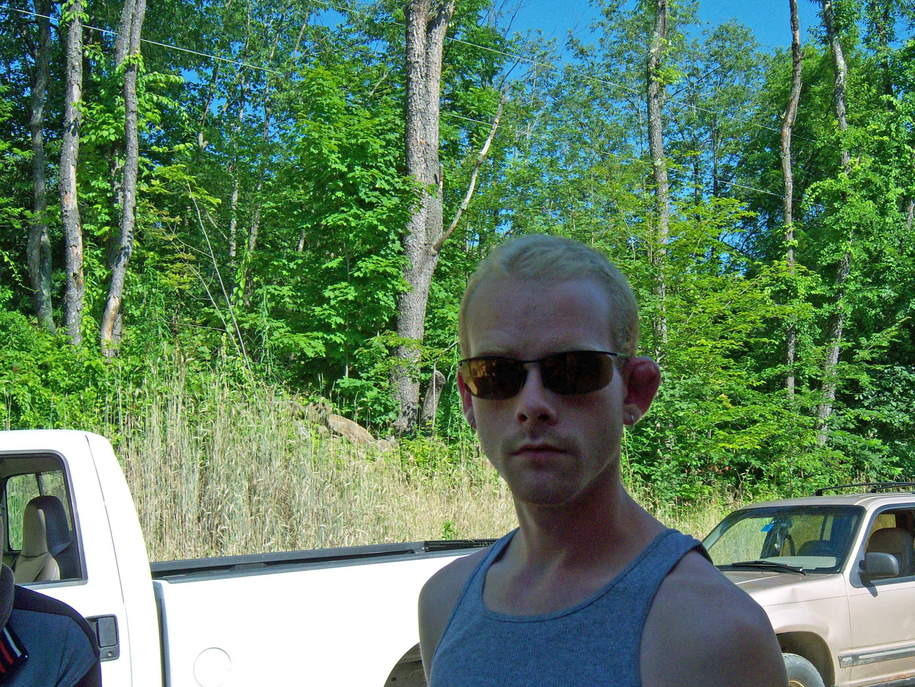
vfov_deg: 30.7
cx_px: 587
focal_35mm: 47
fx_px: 1242
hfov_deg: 40.1
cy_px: 448
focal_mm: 7.5
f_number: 4.8
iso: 80
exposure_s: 1/400
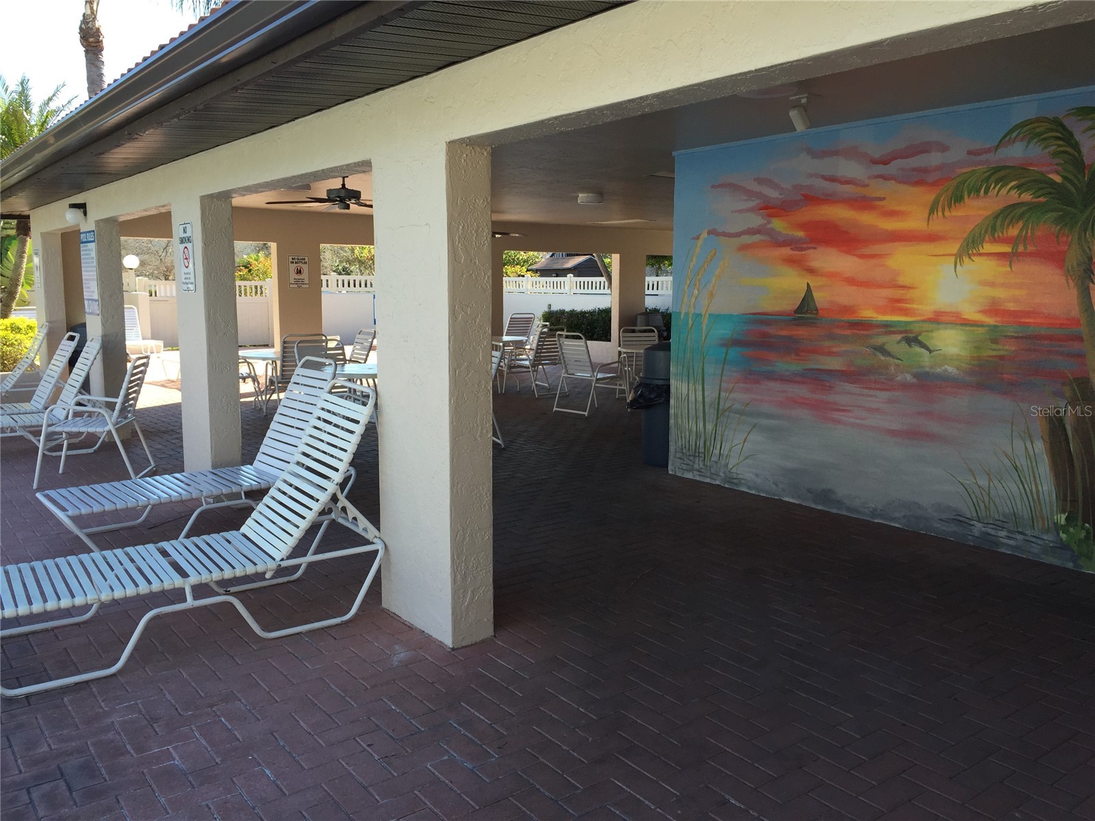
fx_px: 917
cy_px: 410
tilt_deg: -7.1
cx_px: 548
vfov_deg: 48.2
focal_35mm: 29
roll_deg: -0.9
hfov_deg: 61.7
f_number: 2.2
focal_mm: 4.15
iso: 32
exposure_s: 1/395
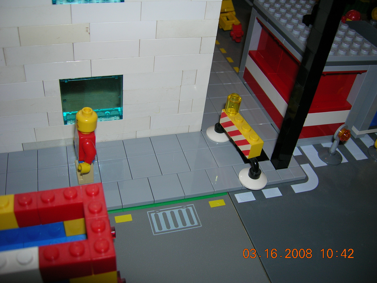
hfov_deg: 54.0
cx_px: 188
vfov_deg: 41.8
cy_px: 142
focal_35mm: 34
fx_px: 370
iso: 50
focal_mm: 5.7
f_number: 2.9
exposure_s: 1/60.1
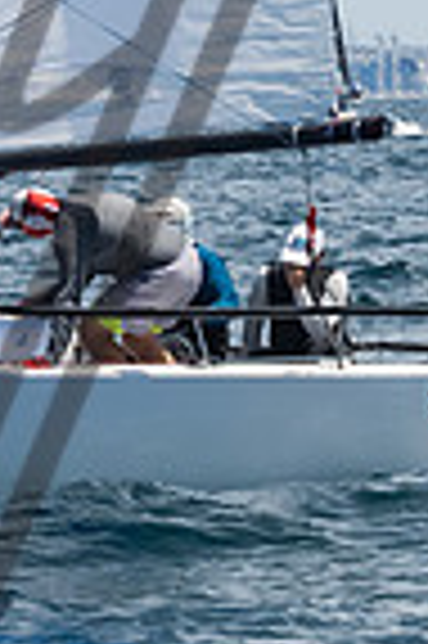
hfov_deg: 2.5
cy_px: 184
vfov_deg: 3.8
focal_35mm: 543
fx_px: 9706
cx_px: -160
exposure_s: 1/1000
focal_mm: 78
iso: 640
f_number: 14
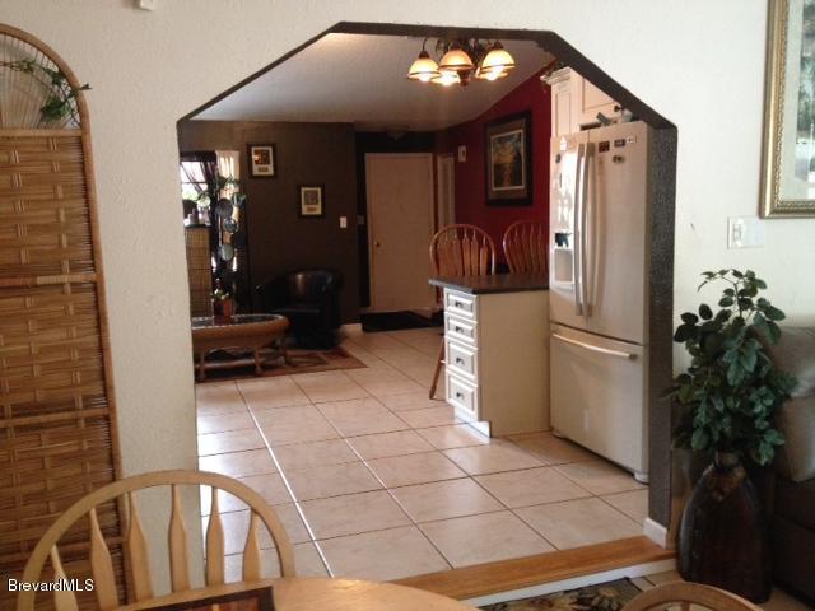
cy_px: 306
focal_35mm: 35
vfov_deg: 40.7
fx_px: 824
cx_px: 408
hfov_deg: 52.6
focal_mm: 4.28
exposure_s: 1/20
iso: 320
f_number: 2.4
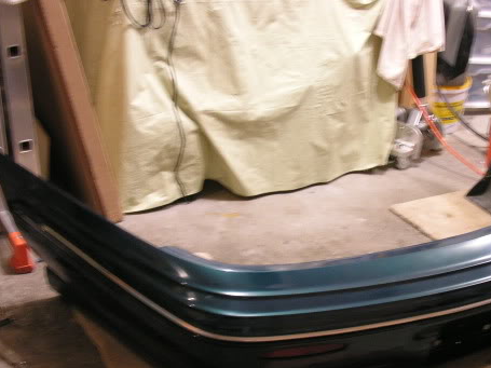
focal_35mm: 76
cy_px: 241
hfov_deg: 25.5
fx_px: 1078
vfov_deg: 19.3
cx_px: 326
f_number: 3.1
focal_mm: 13.8
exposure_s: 1/3.5
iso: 200
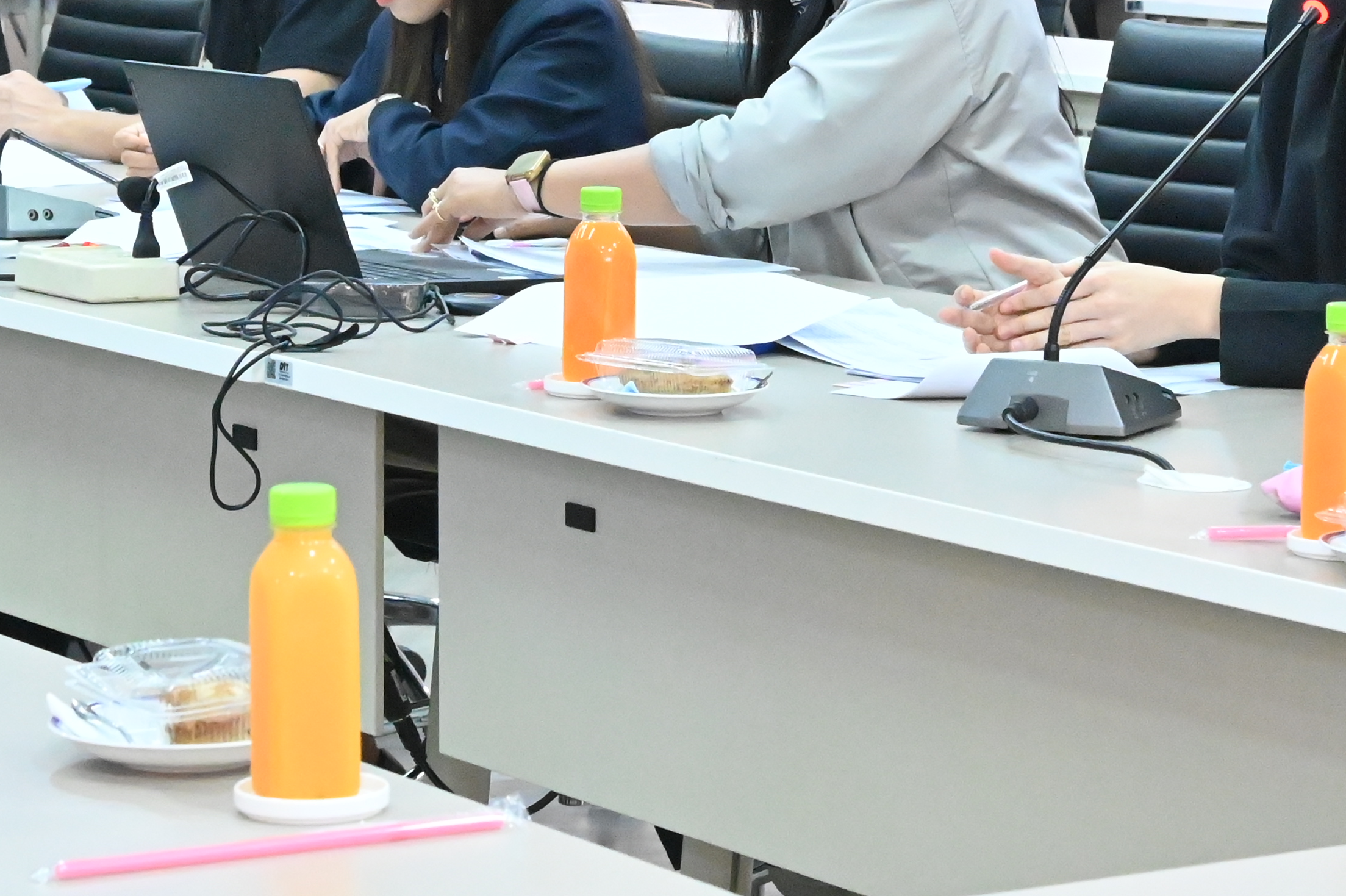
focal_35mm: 137
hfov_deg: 15.0
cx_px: 677
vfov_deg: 9.9
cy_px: -57
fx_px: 5119
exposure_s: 1/100
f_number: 10
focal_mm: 50
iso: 16000
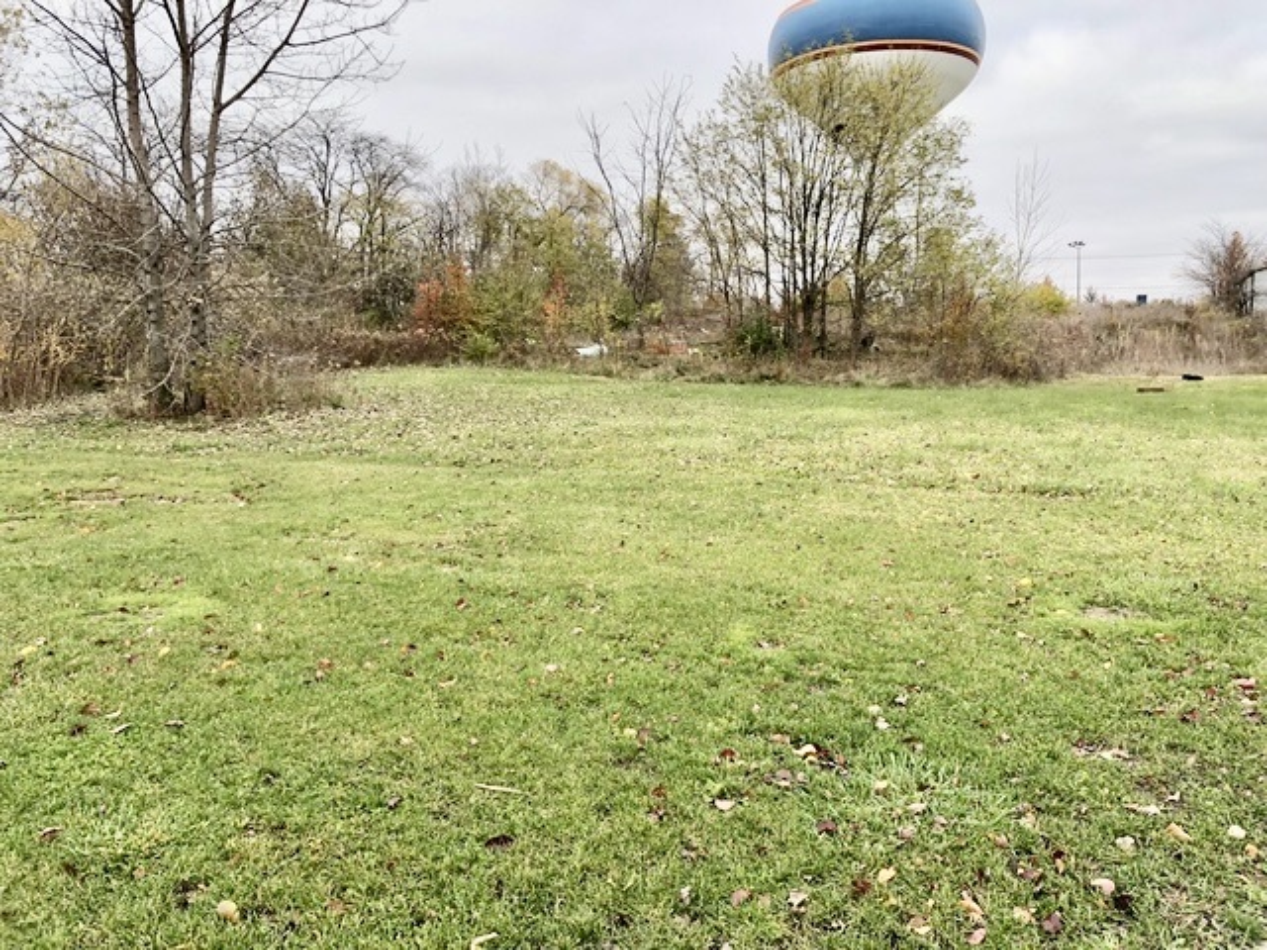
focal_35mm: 28
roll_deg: +0.3
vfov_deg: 49.7
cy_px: 475
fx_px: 1025
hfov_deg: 63.4
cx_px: 634
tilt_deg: -6.8
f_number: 1.8
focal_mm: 4
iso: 20
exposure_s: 1/558
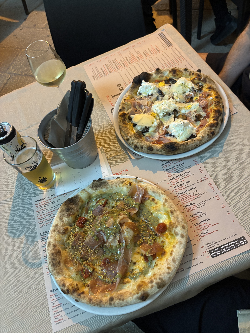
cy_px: 166
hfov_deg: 53.1
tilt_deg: -58.9
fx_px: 250
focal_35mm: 26
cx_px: 125
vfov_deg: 67.3
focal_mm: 5.96
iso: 400
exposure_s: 1/33
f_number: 1.6
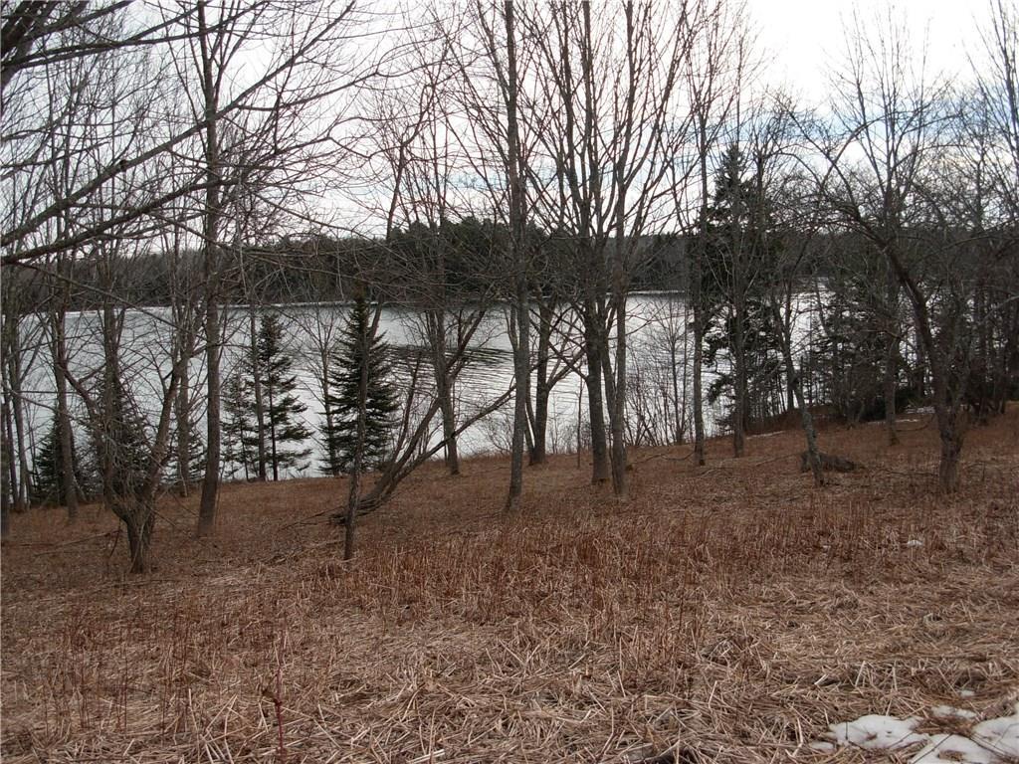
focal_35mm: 38
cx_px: 510
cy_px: 382
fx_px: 1119
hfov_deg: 49.0
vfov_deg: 37.7
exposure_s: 1/912
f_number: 2.9
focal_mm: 6.3
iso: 79
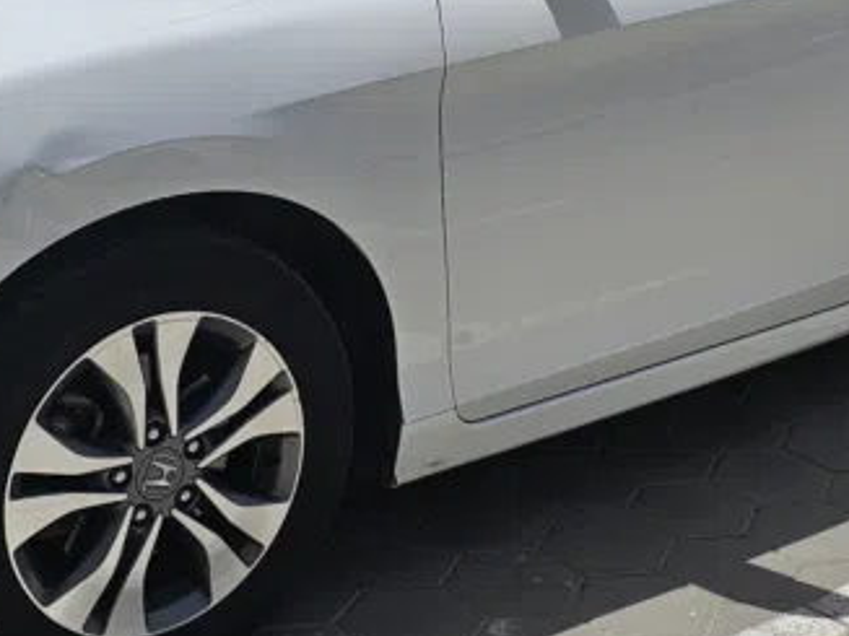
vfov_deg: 31.6
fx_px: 1103
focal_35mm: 45
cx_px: 376
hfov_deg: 42.0
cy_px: 156
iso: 10
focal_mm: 6.3
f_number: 1.7
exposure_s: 1/1429
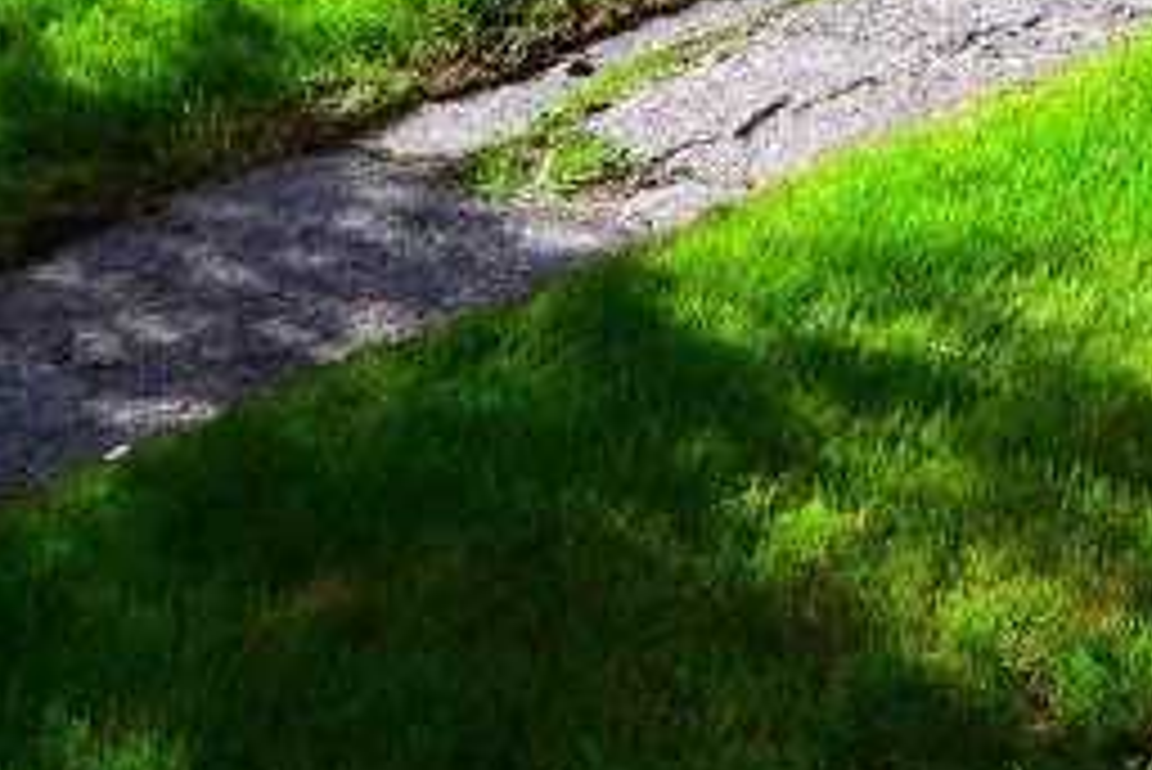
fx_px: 3458
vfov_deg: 11.1
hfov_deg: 17.8
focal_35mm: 108
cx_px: 1467
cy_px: -932
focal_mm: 16
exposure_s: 1/250
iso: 100
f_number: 5.6
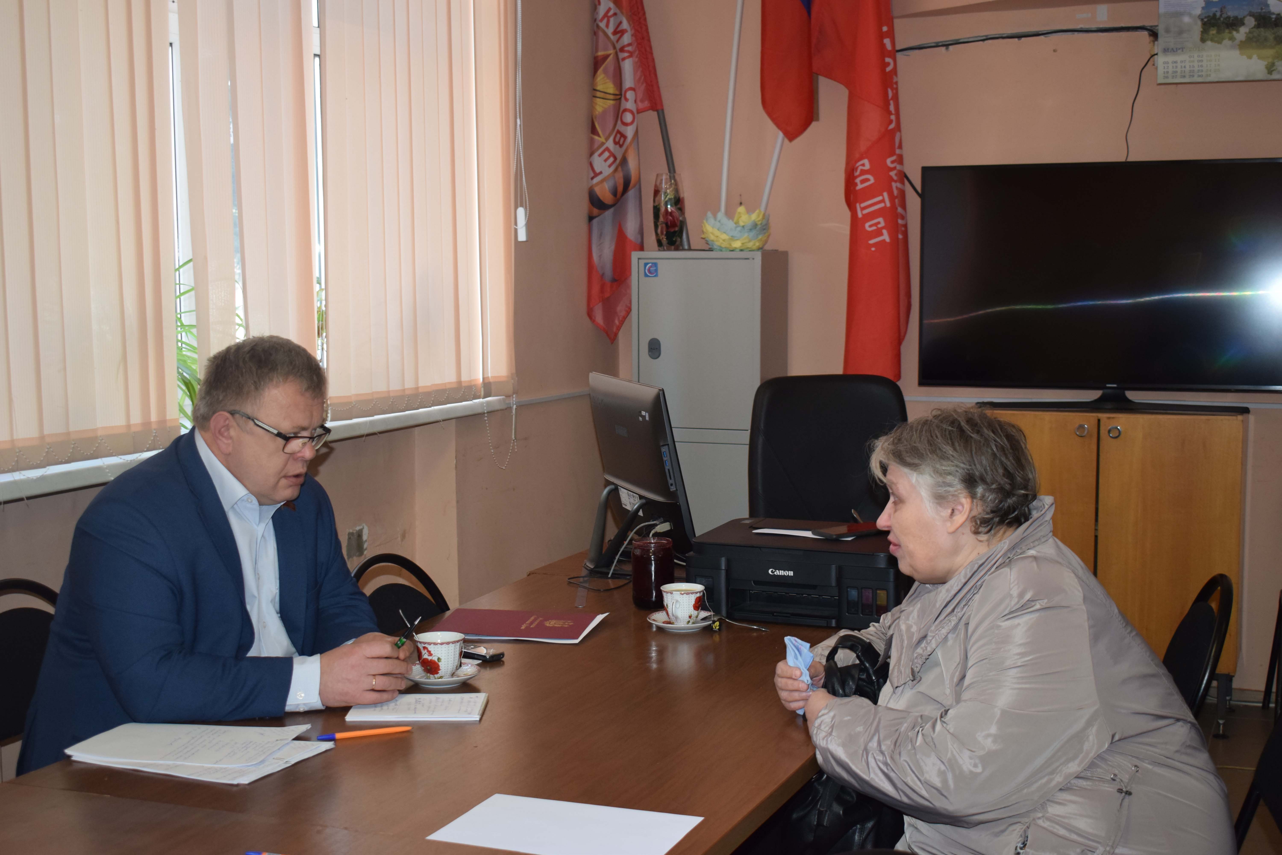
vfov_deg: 28.1
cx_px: 641
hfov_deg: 41.1
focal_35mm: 48
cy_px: 428
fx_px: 1709
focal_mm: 32
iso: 800
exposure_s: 1/60
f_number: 4.5
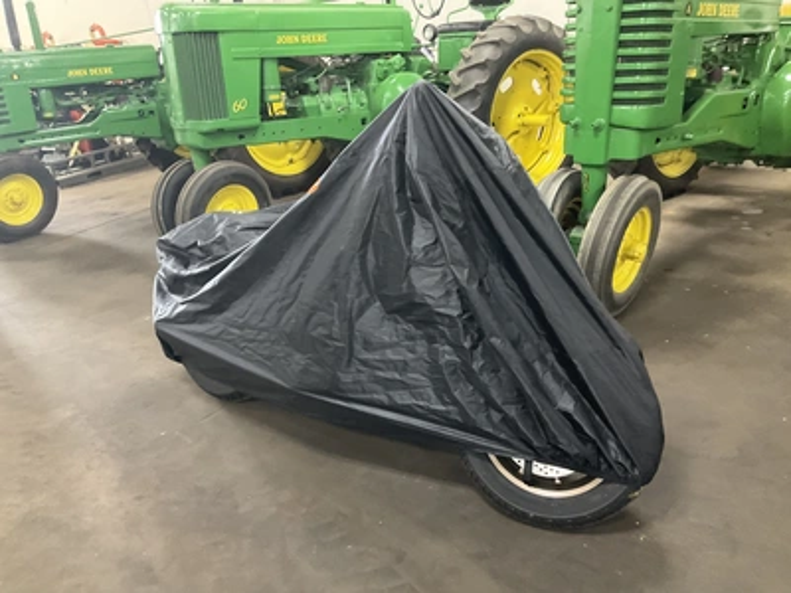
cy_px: 296
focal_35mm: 29
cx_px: 396
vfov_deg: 48.2
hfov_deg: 61.7
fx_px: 663
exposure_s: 1/31
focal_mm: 3
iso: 320
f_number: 1.8
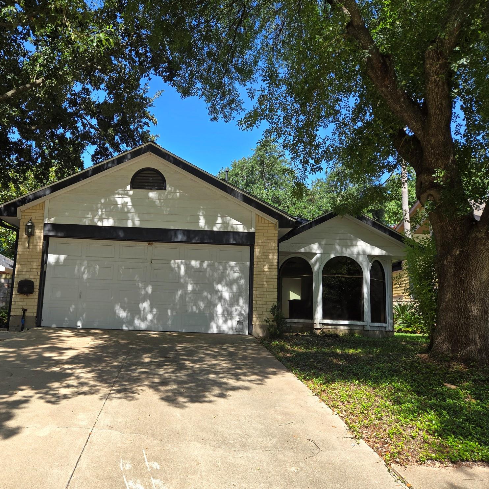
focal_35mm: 28
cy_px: 246
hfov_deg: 56.6
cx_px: 184
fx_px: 448
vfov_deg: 57.3
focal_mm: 5.4
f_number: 1.8
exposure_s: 1/668
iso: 25
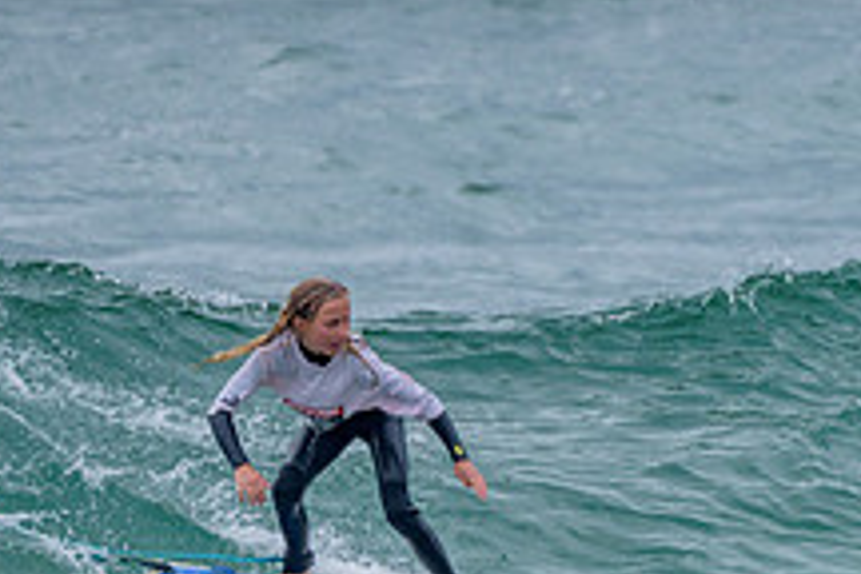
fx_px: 39340
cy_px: 515
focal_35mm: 1645
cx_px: 372
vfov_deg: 0.8
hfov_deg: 1.3
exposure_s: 1/2000
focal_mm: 500
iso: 450
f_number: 5.6
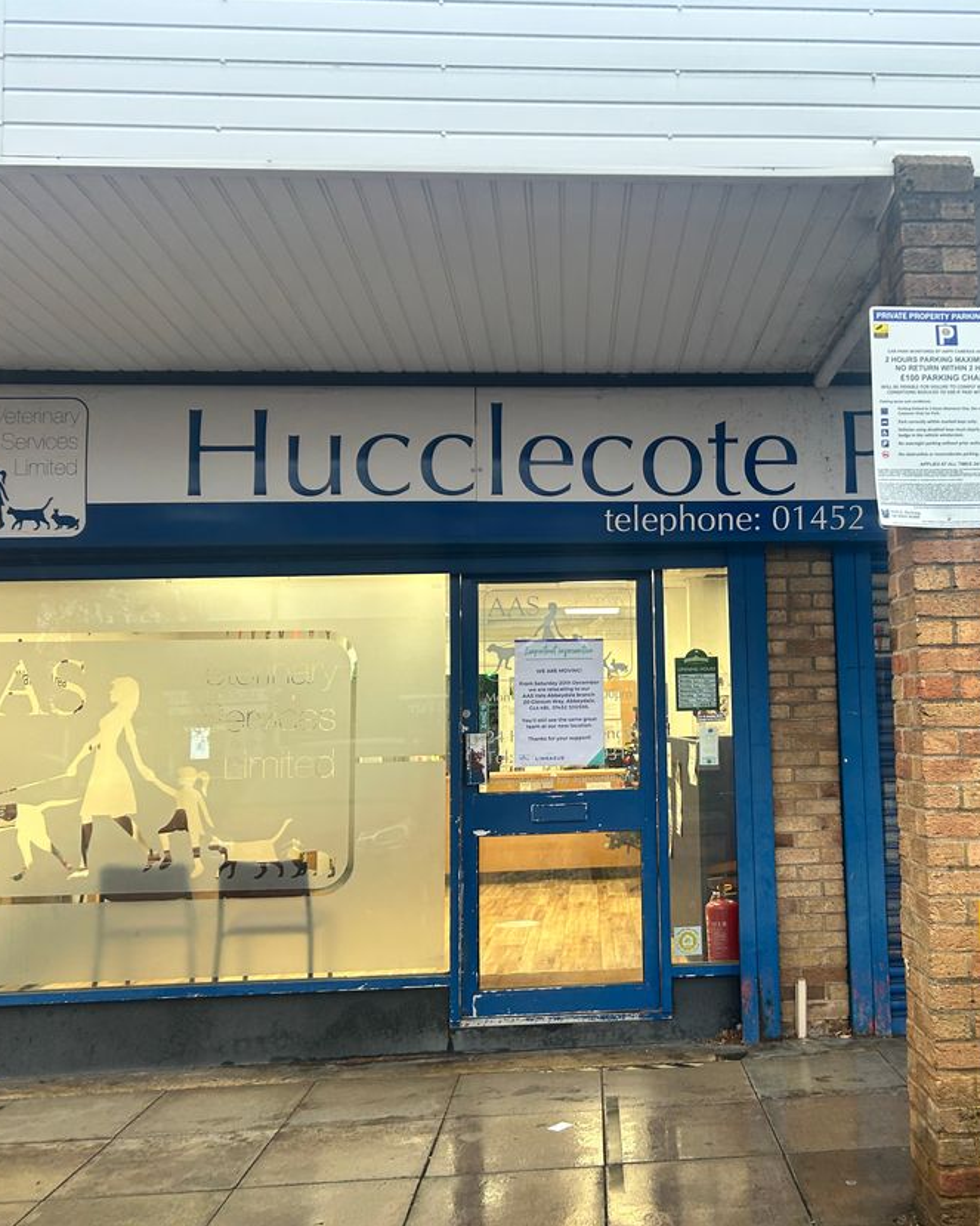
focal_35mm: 34
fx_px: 1233
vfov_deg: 52.8
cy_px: 613
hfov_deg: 42.5
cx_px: 684
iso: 80
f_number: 1.5
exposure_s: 1/100
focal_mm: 5.7
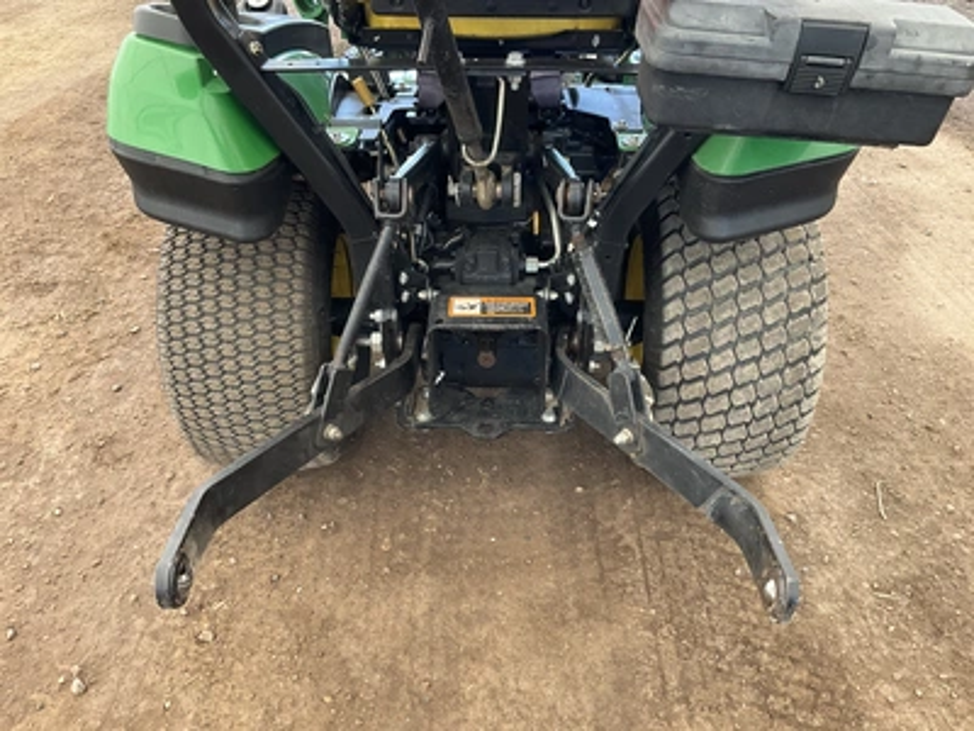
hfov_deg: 61.7
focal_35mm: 29
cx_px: 487
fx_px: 816
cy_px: 366
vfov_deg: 48.2
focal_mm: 3
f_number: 1.8
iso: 64
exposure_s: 1/98
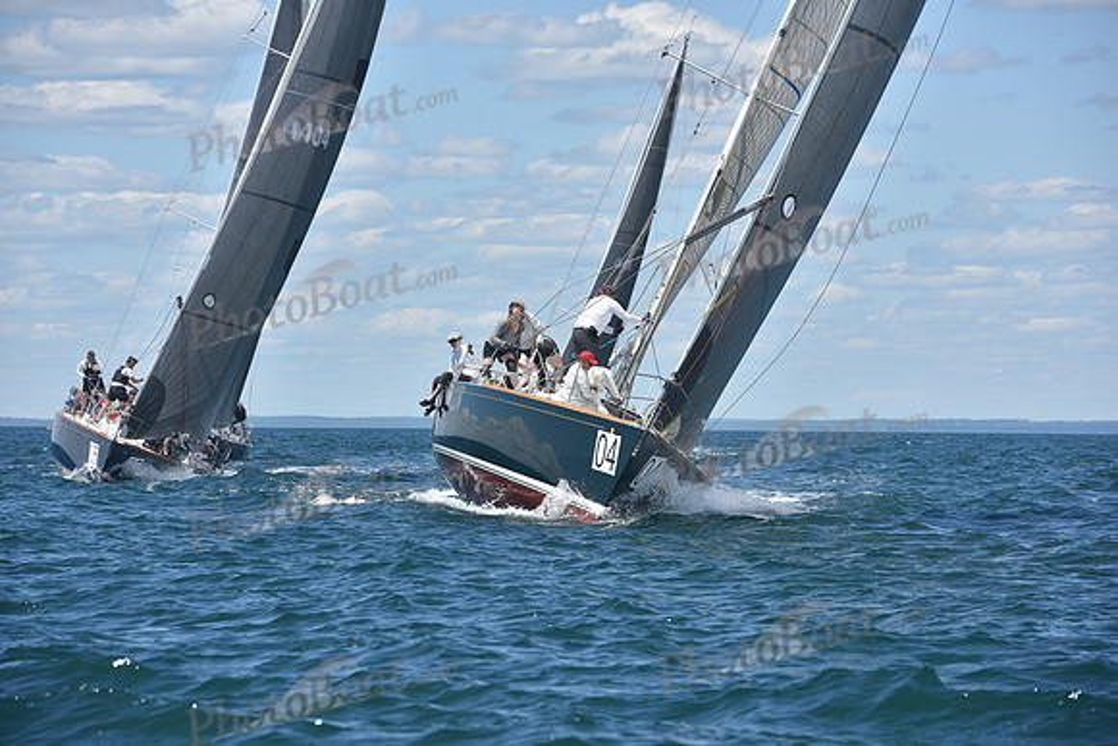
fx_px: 6212
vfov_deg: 6.9
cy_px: 373
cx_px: 559
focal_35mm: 200
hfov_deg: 10.3
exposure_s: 1/800
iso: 250
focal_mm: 200
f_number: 10
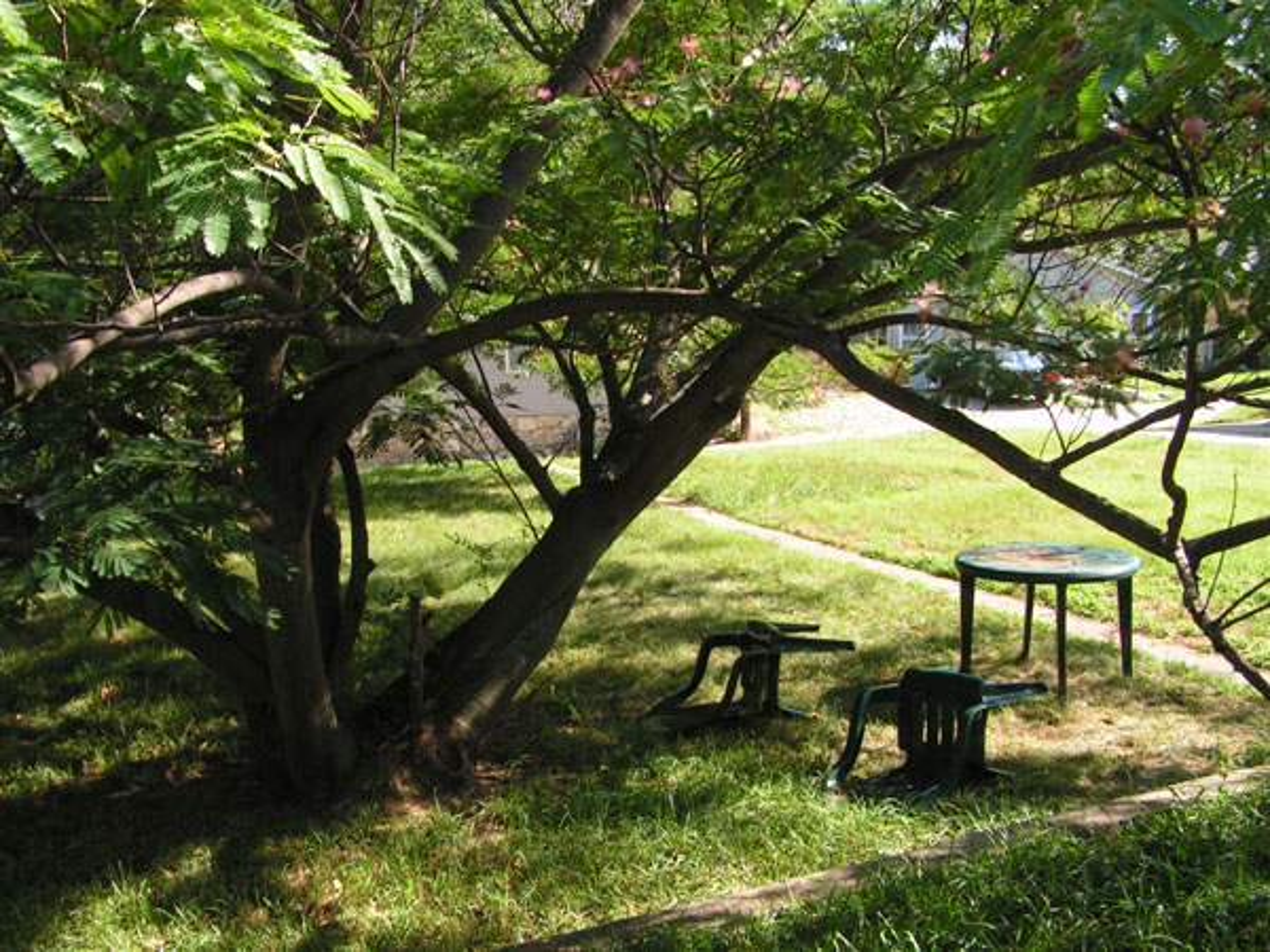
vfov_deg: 37.7
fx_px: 1394
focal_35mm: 38
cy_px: 476
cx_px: 635
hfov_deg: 49.0
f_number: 5.6
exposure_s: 1/80
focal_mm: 6.3
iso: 50
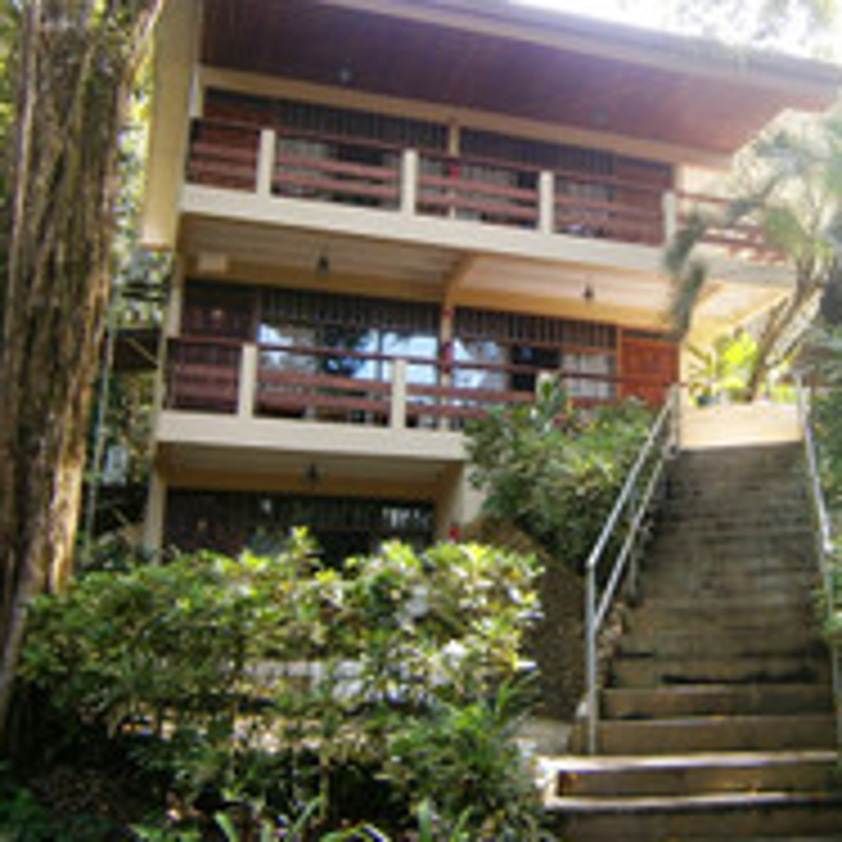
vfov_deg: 39.0
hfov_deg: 38.3
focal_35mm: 43
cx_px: 612
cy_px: 326
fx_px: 1183
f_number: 2.8
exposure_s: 1/100
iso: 80
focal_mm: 4.7
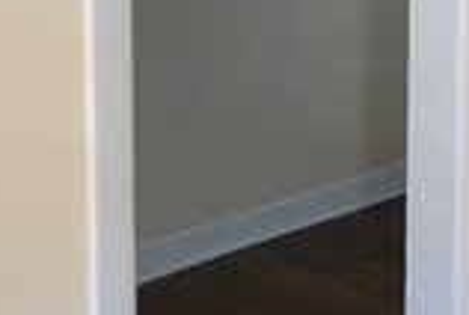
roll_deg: -0.6
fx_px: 1658
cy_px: -91
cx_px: 386
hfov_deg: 16.0
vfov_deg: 10.6
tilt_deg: -10.4
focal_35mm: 127
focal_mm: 4.15
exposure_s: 1/30
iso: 25
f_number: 2.2
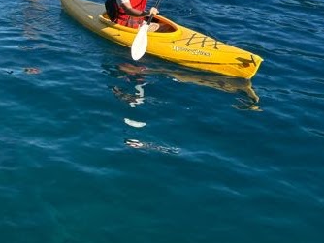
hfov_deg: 29.5
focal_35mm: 65
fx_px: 609
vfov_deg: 20.3
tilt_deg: -8.7
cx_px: 98
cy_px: -90
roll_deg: -1.3
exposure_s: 1/1706
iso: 50
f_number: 1.6
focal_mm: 5.96
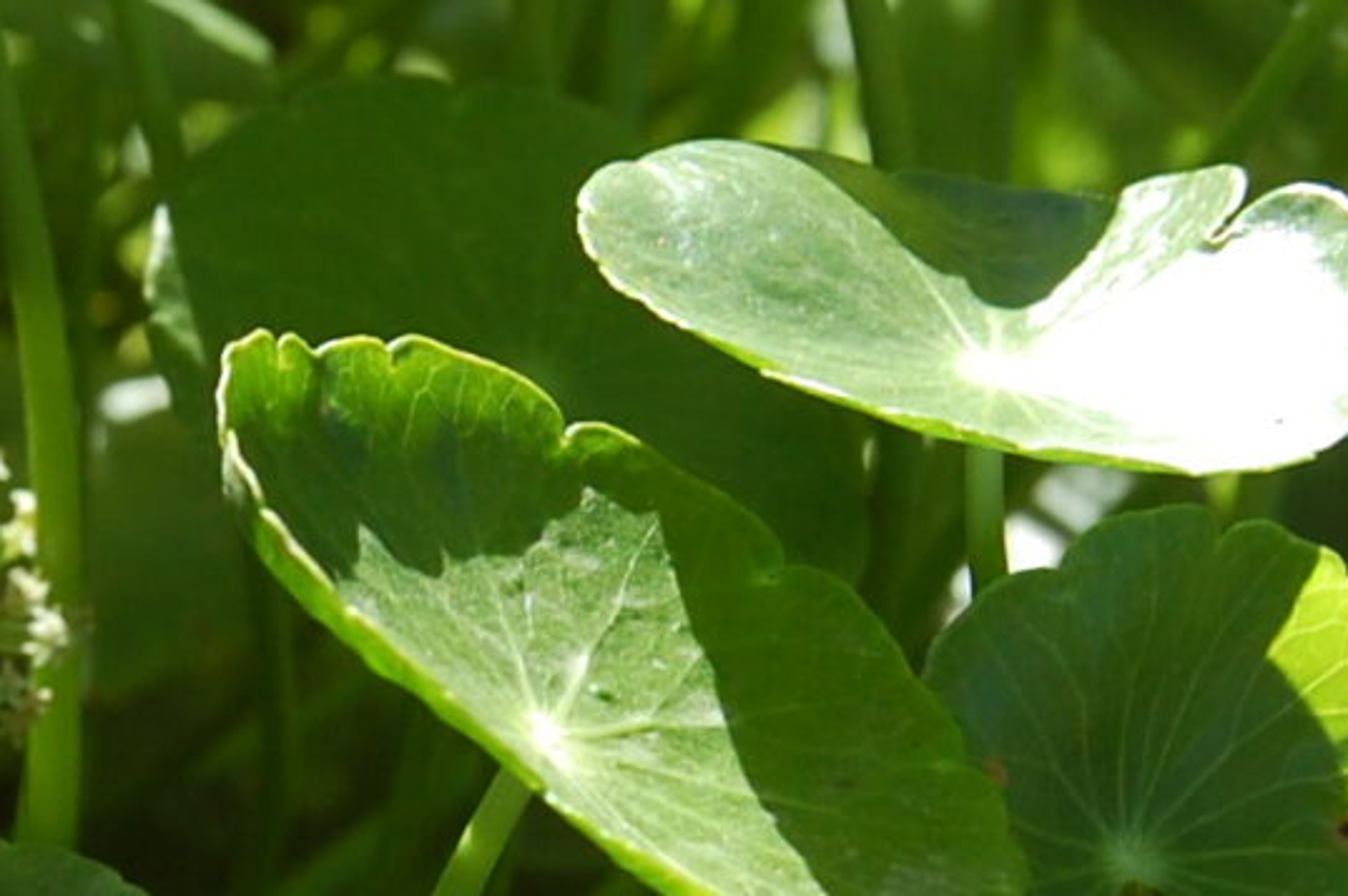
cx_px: 178
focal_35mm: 186
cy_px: 783
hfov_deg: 11.0
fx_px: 6958
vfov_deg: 7.4
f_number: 7.1
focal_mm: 26
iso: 200
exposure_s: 1/200
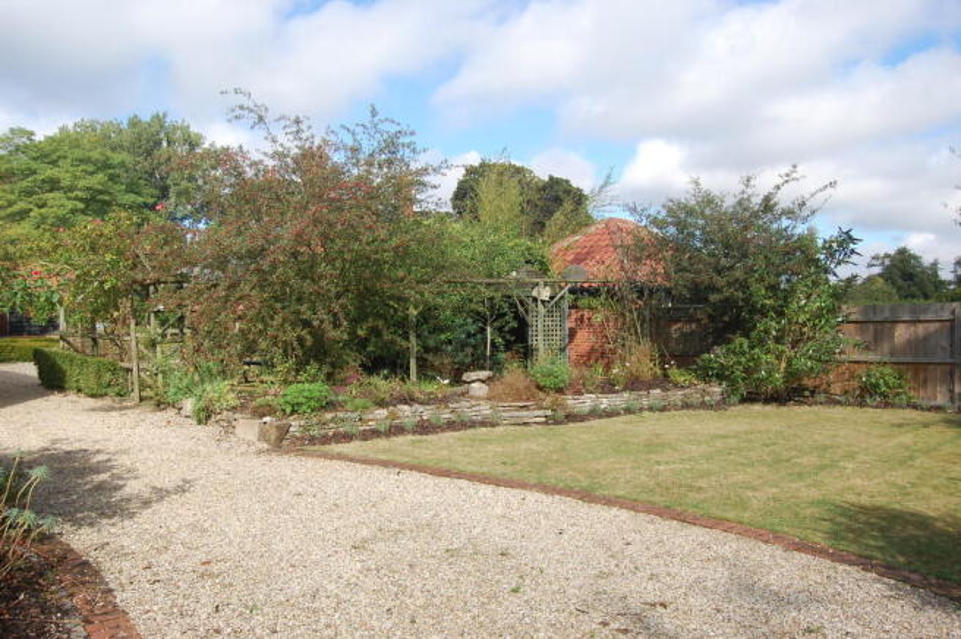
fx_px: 720
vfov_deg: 47.8
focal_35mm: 27
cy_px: 320
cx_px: 480
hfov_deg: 67.4
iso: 200
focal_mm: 18
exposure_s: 1/250
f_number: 8
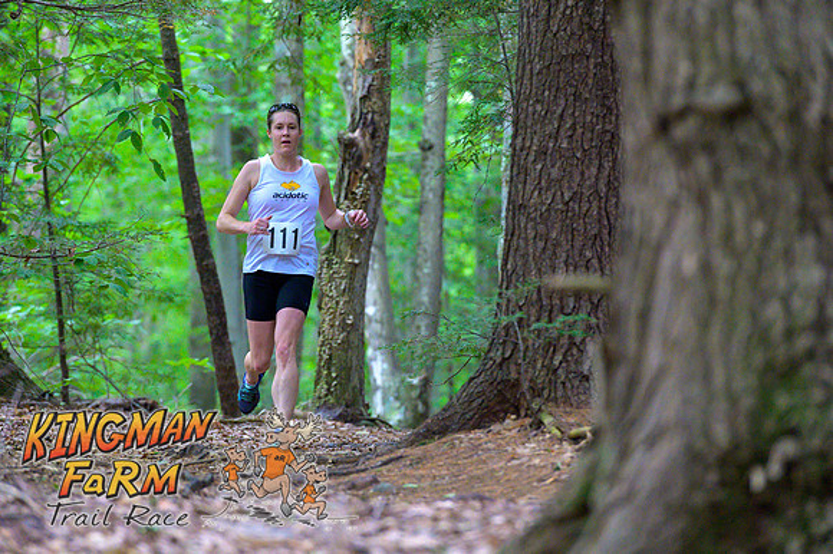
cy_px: 259
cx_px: 371
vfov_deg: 6.2
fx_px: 5125
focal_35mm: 222
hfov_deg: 9.3
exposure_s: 1/200
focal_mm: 200
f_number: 4
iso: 8000
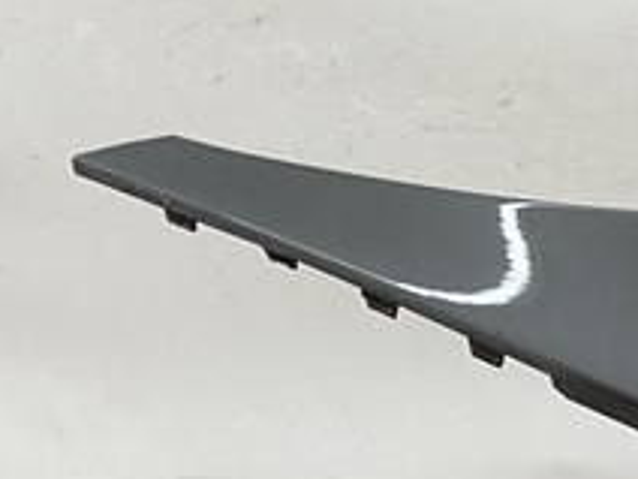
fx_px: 2543
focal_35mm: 138
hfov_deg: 12.9
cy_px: 675
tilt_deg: -23.7
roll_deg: -2.7
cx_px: 1171
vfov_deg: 10.4
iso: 16
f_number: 1.8
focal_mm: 3
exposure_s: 1/120
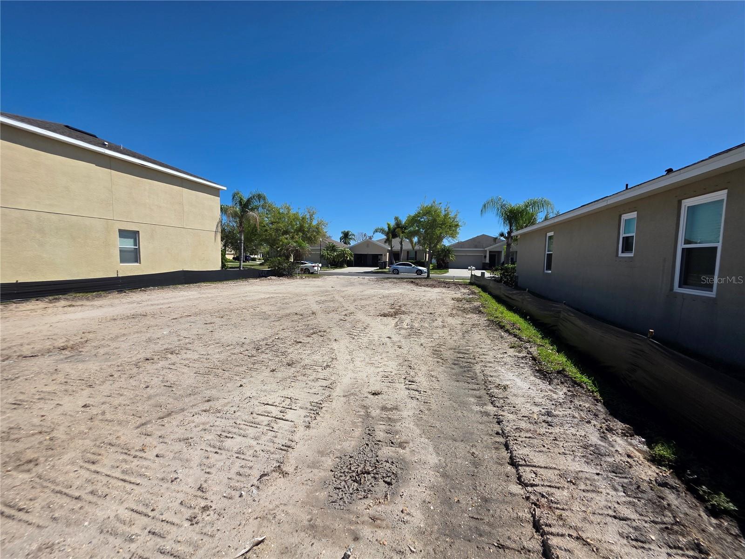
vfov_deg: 89.9
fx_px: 280
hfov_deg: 106.2
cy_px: 280
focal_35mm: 13
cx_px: 372
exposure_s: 1/3687
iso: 40
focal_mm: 2.2
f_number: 1.9
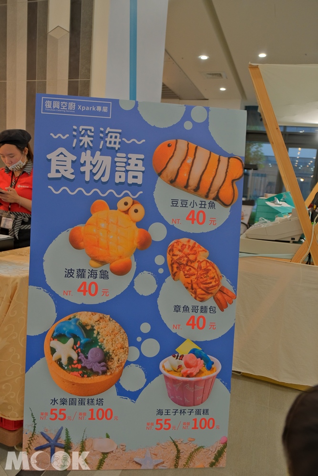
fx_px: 331
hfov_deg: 51.3
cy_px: 238
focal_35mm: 25
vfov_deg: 71.5
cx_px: 159
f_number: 2.8
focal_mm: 16.5
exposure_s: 1/160
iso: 1250
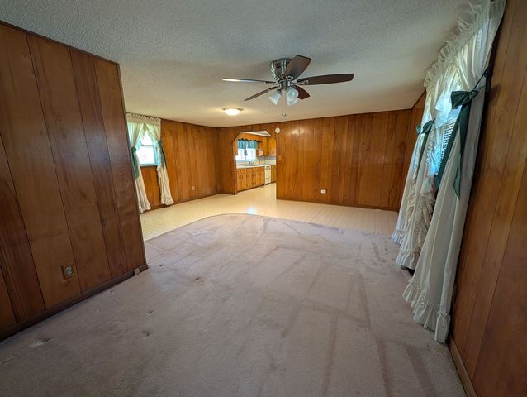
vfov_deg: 94.6
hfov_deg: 110.5
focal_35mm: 12
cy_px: 198
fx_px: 183
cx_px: 264
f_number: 1.7
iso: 156
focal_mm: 2.02
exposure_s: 1/40
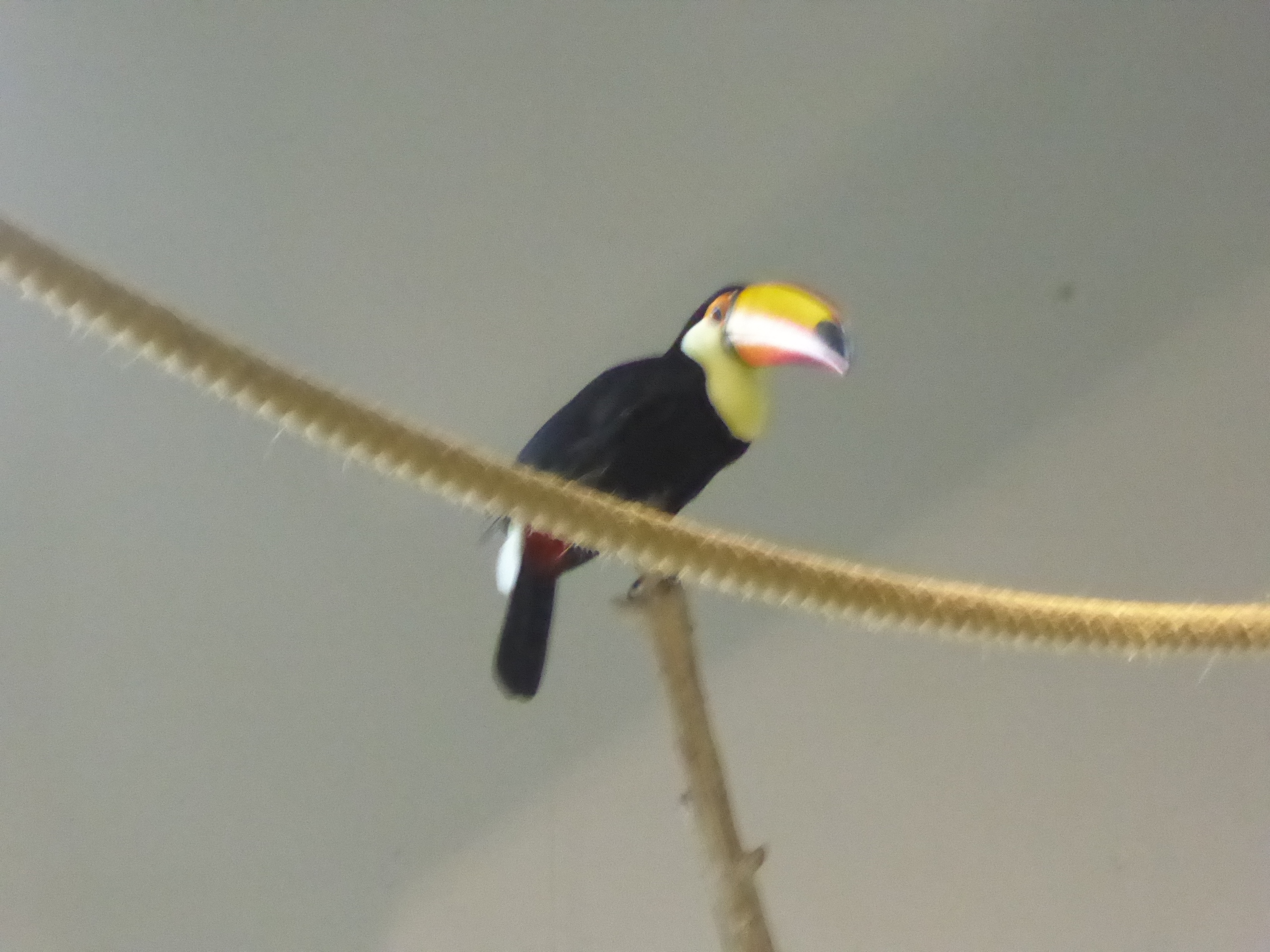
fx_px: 14162
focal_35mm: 386
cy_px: 476
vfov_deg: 3.9
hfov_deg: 5.1
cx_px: 635
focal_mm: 62.1
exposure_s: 1/80
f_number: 6
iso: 3200
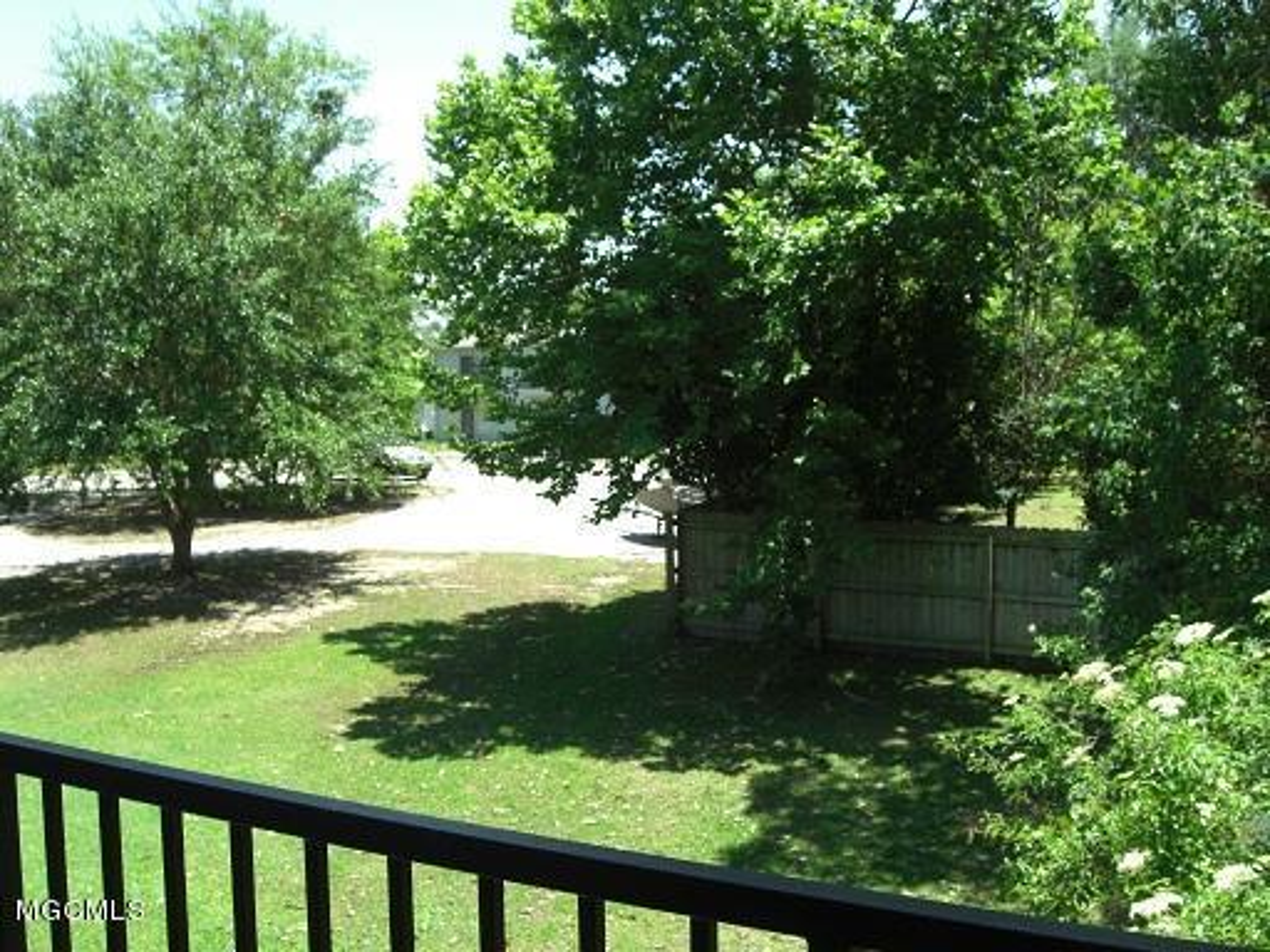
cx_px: 635
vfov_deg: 37.7
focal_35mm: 38
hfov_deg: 49.0
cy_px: 476
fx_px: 1394
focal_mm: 7.9
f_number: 4
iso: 80
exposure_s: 1/200
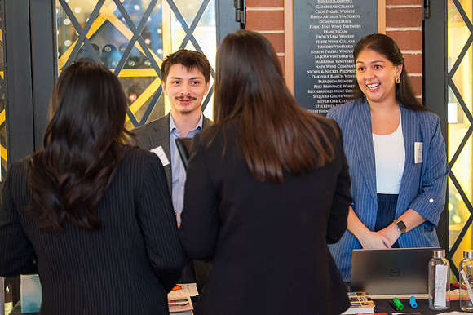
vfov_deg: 15.8
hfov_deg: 23.6
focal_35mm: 86
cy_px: 158
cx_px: 252
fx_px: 1133
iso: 2500
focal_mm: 75
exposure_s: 1/25
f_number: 2.8
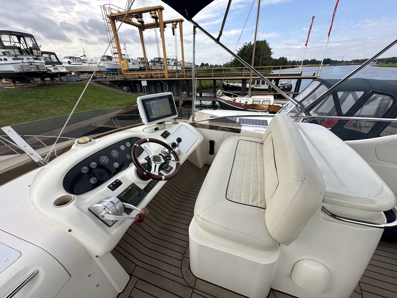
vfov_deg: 85.7
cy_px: 149
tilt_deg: -26.8
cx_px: 198
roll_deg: +2.1
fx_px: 161
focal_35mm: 14
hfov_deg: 102.1
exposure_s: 1/1208
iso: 40
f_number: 2.2
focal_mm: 2.22
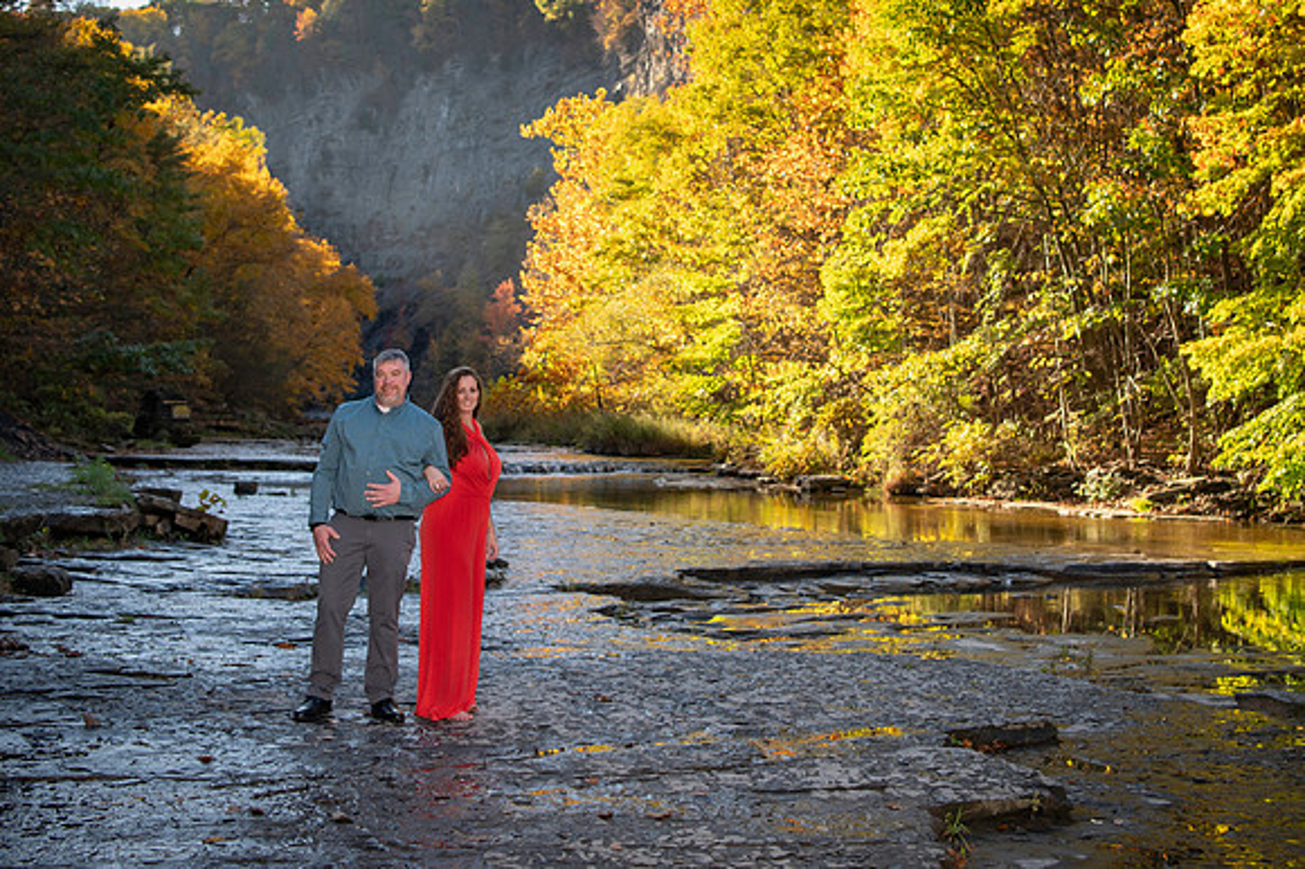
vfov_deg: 27.3
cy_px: 240
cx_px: 674
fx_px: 1769
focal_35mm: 49
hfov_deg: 40.5
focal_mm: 32
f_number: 2.8
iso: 250
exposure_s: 1/1250
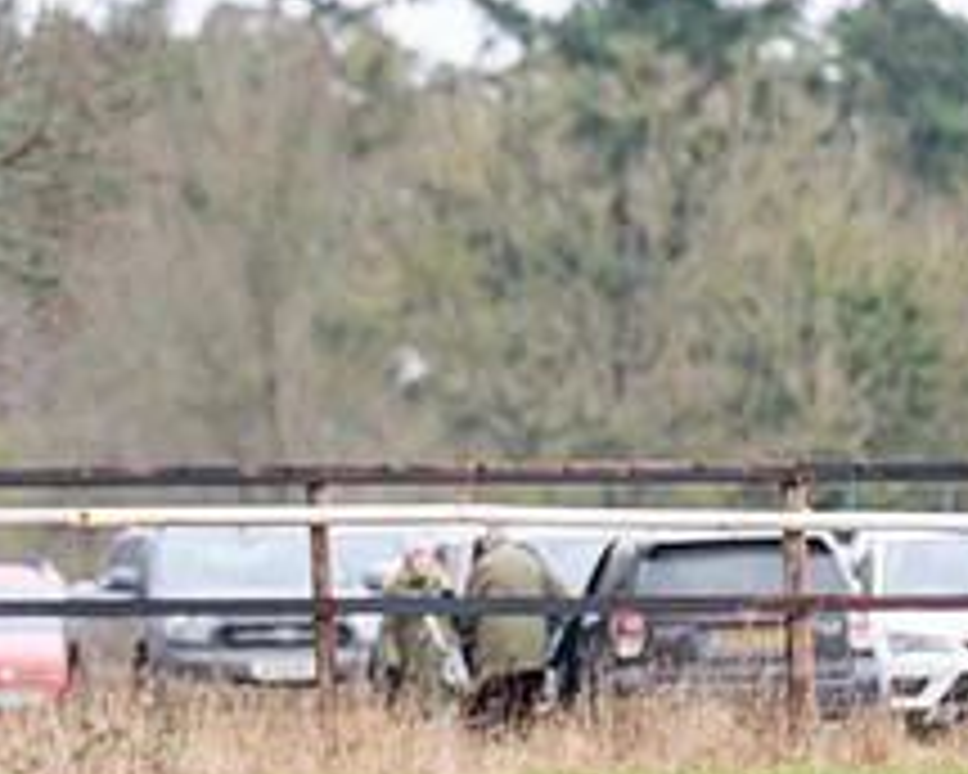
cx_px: -238
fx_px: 24953
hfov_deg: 2.2
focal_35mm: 871
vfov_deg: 1.8
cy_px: 488
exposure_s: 1/500
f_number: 4
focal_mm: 280
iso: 640
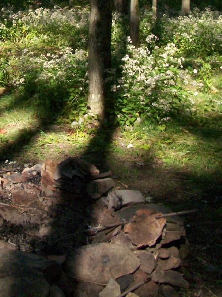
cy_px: 14
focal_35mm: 75
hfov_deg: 19.5
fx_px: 641
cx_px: 51
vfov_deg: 25.0
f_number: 5.6
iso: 400
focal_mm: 6.3
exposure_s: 1/640
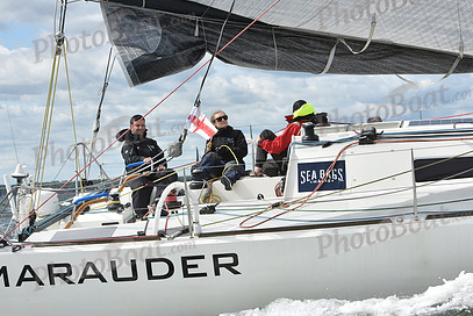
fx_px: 1499
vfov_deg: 12.0
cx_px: 257
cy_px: 184
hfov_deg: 17.9
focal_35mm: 114
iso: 320
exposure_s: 1/1000
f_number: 8
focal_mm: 80
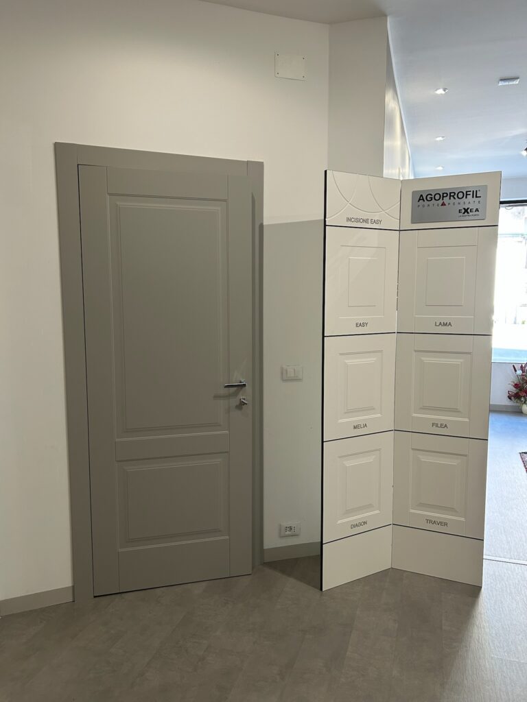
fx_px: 528
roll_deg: -0.5
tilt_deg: -7.1
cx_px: 264
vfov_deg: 67.3
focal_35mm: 26
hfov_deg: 53.1
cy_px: 351
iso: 125
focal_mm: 5.7
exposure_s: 1/100
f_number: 1.5
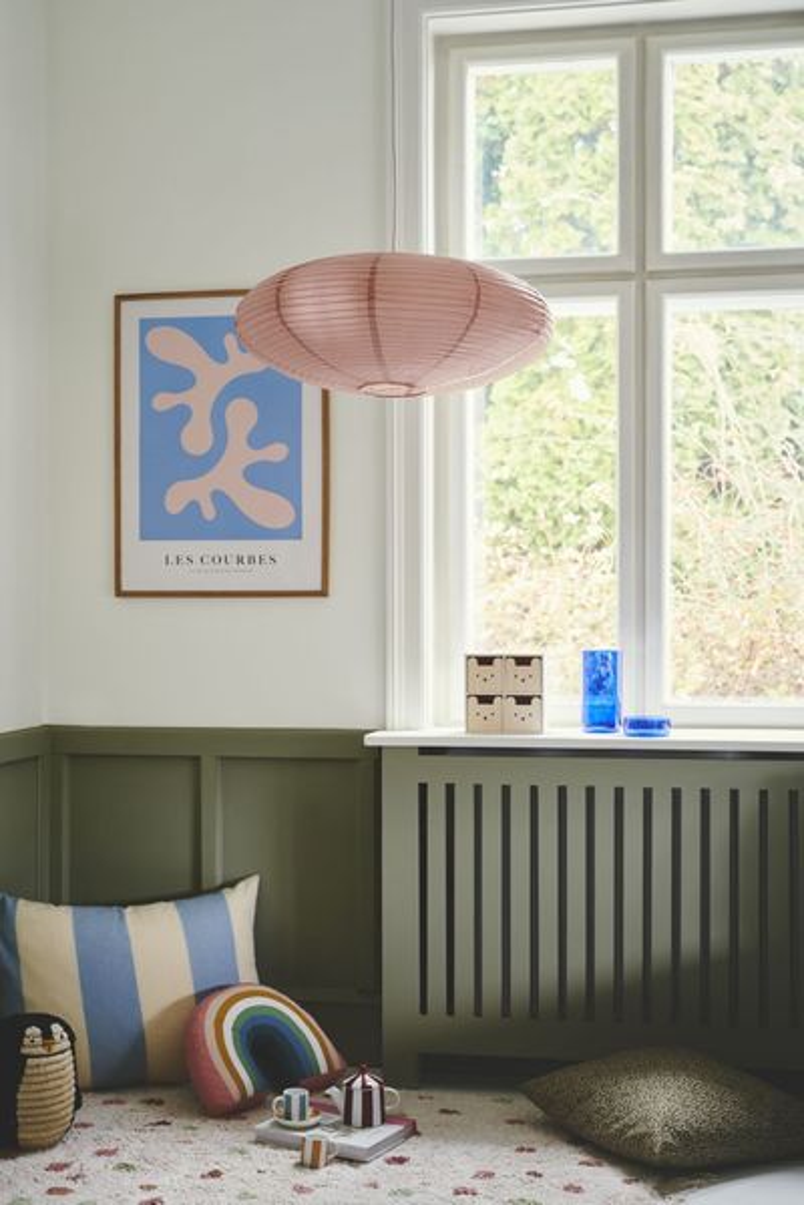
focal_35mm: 50
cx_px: 402
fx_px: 1675
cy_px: 602
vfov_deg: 39.6
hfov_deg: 27.0
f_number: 5.6
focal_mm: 50
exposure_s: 1
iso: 200
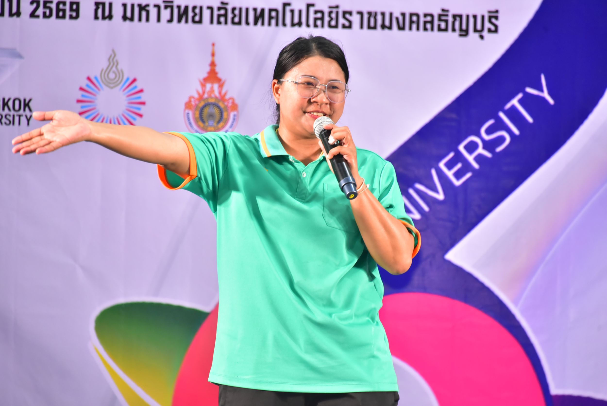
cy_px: 203
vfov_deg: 4.6
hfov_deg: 6.9
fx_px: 5060
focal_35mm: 300
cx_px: 304
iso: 3200
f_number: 5.6
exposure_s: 1/125
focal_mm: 300
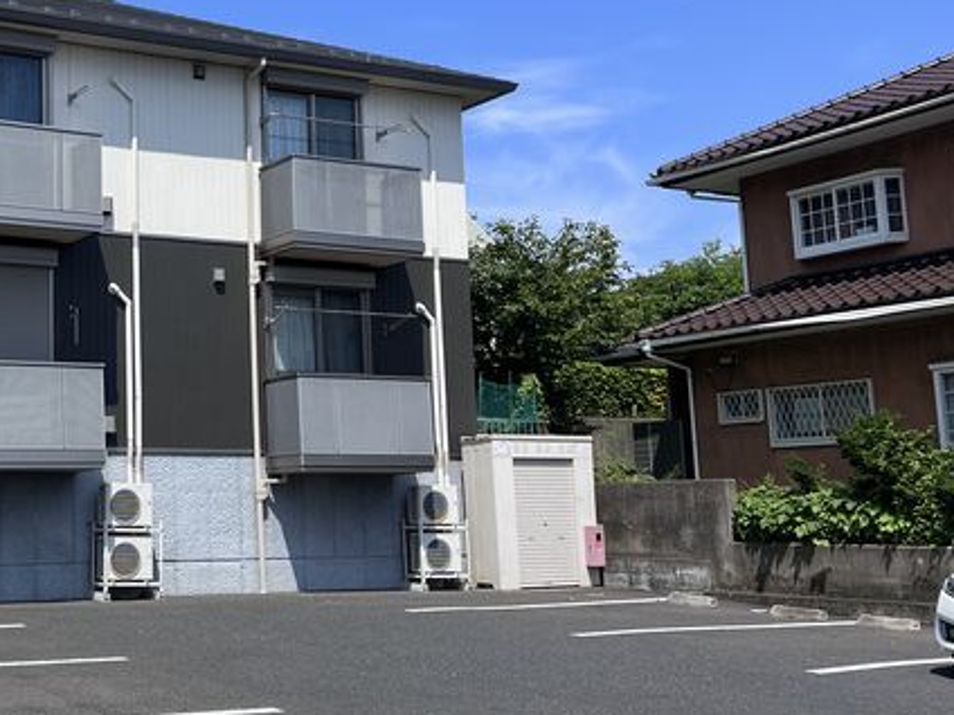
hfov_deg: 36.1
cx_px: 63
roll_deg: +0.5
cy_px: 324
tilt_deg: +8.7
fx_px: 1350
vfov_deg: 29.7
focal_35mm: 49
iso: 50
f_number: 1.5
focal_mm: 5.7
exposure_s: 1/4274
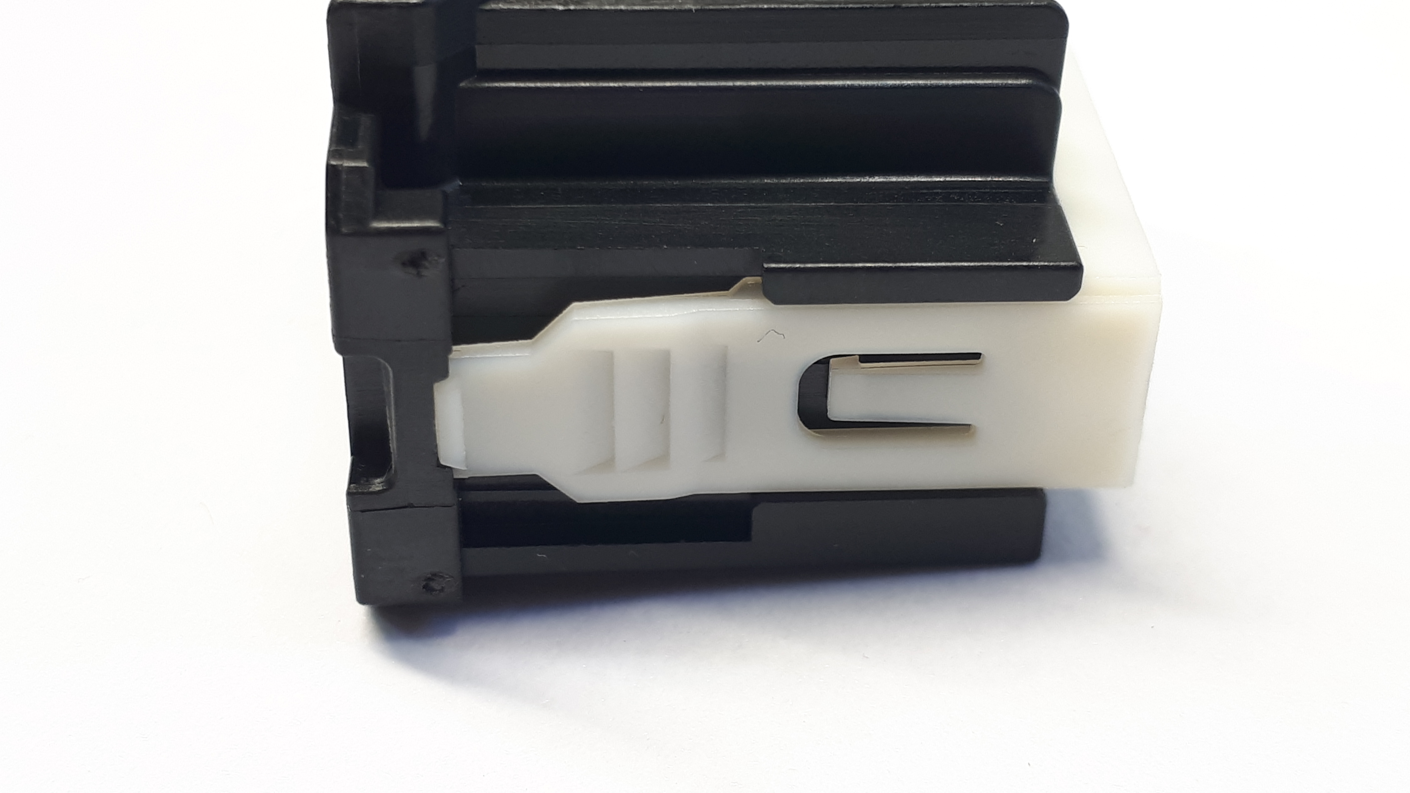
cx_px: 695
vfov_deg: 38.5
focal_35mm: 30
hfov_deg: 64.3
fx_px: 1122
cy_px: 267
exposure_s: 1/40
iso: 40
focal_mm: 3.6
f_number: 1.9
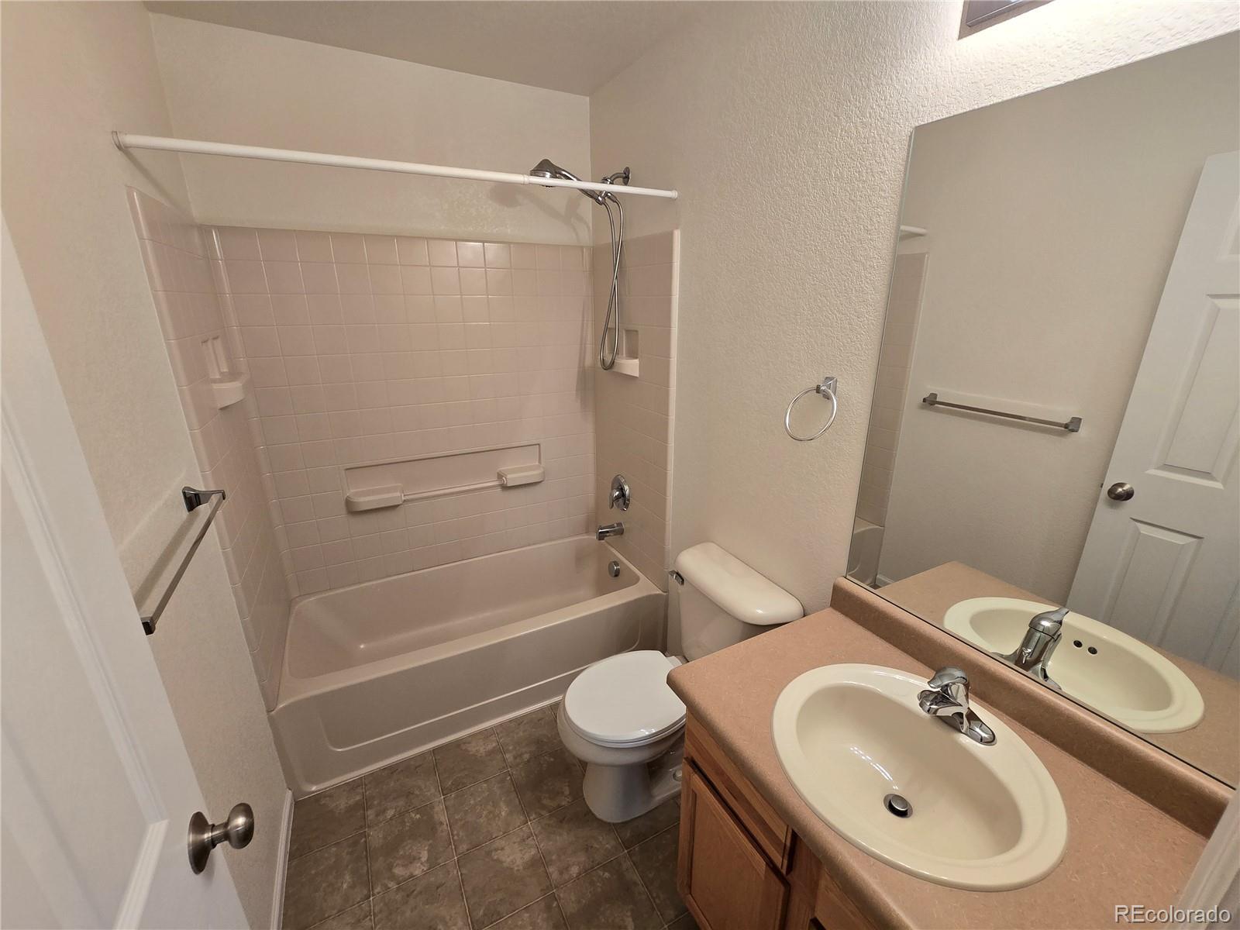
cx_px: 620
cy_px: 465
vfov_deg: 89.9
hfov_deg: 106.2
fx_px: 466
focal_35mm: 13
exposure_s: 1/60
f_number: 2.2
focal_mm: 2.2
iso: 125
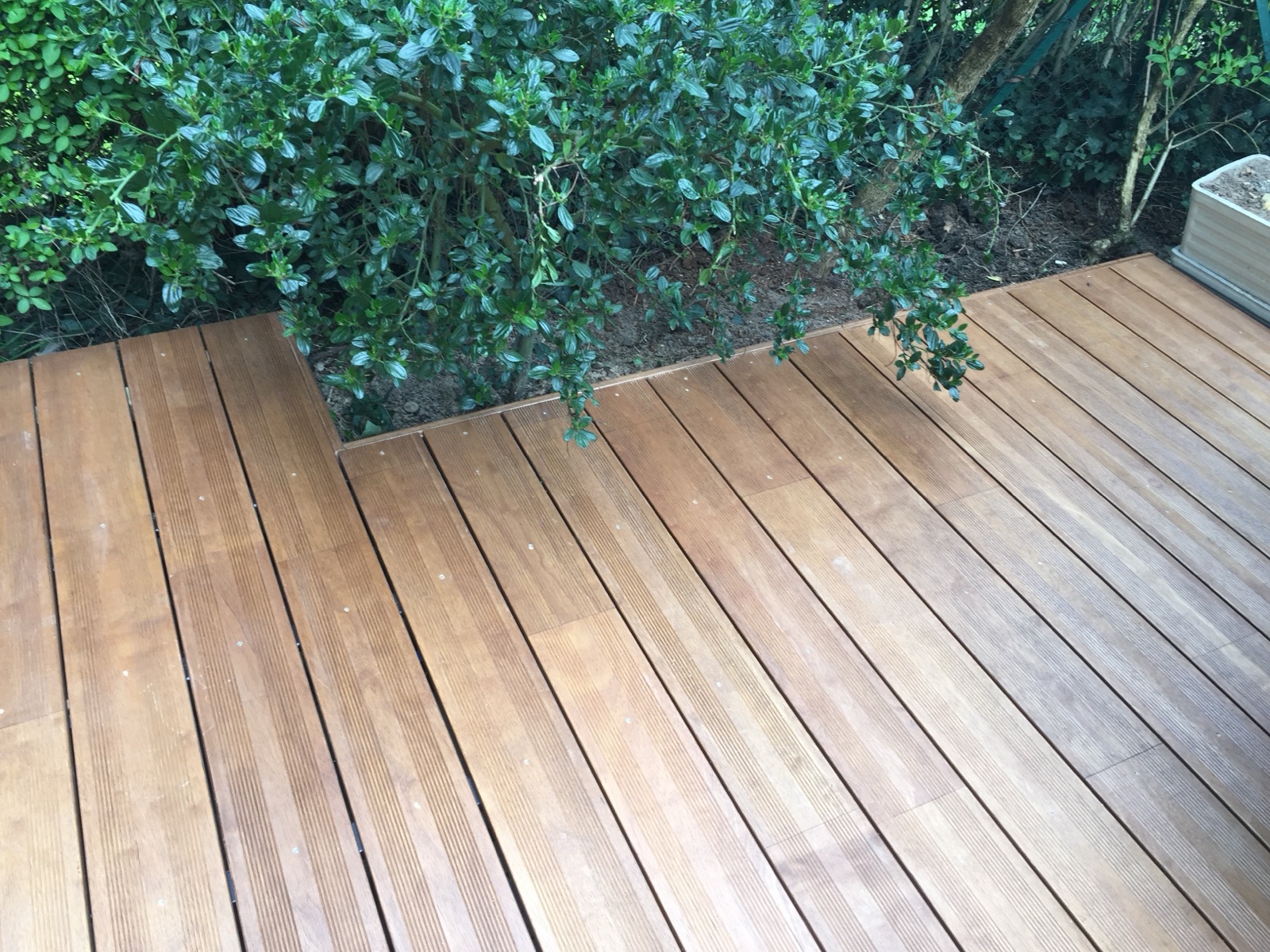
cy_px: 476
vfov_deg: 48.2
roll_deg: -3.5
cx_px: 635
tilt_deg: -39.8
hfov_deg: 61.7
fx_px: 1064
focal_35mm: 29
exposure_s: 1/114
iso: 32
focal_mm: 4.15
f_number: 2.2
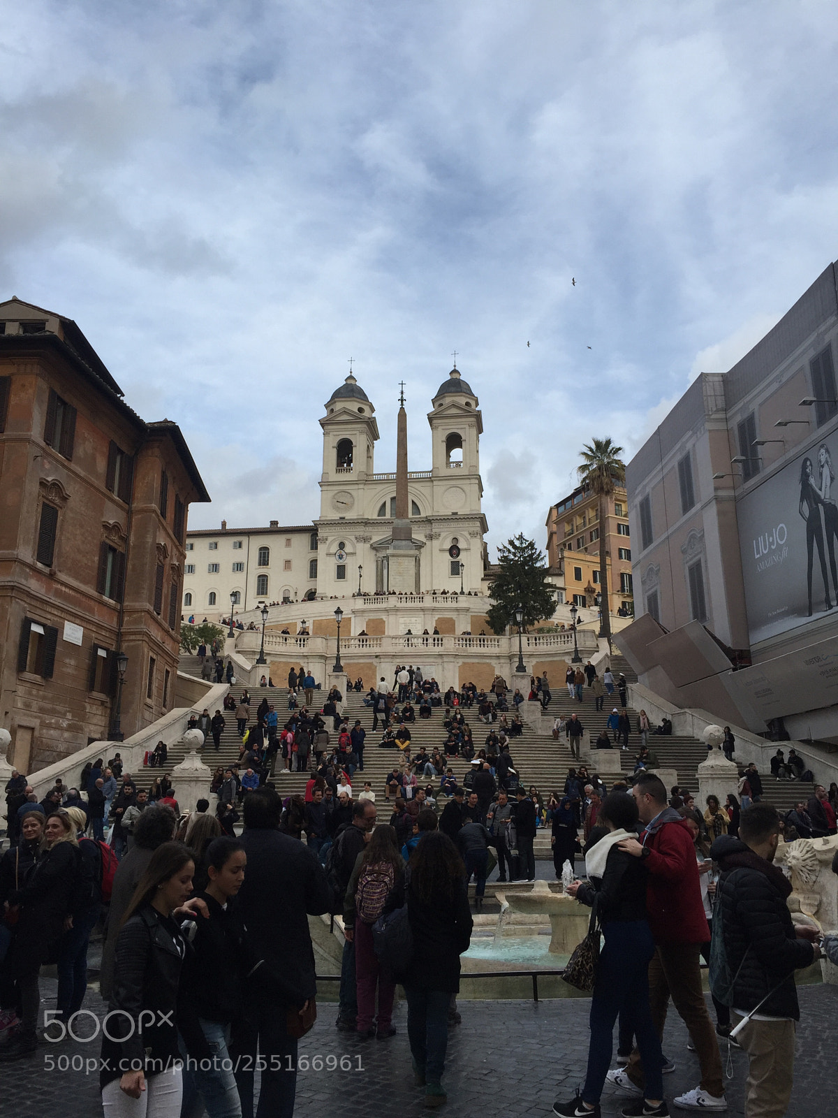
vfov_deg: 61.7
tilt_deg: +14.9
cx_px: 419
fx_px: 936
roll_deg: +0.0
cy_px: 559
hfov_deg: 48.2
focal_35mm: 29
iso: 32
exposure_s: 1/879
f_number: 2.2
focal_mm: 4.15
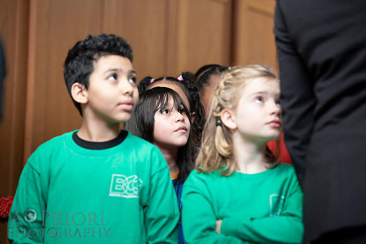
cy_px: 122
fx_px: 1424
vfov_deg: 9.8
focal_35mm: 140
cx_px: 183
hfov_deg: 14.7
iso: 2500
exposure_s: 1/60
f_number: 4
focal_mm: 140
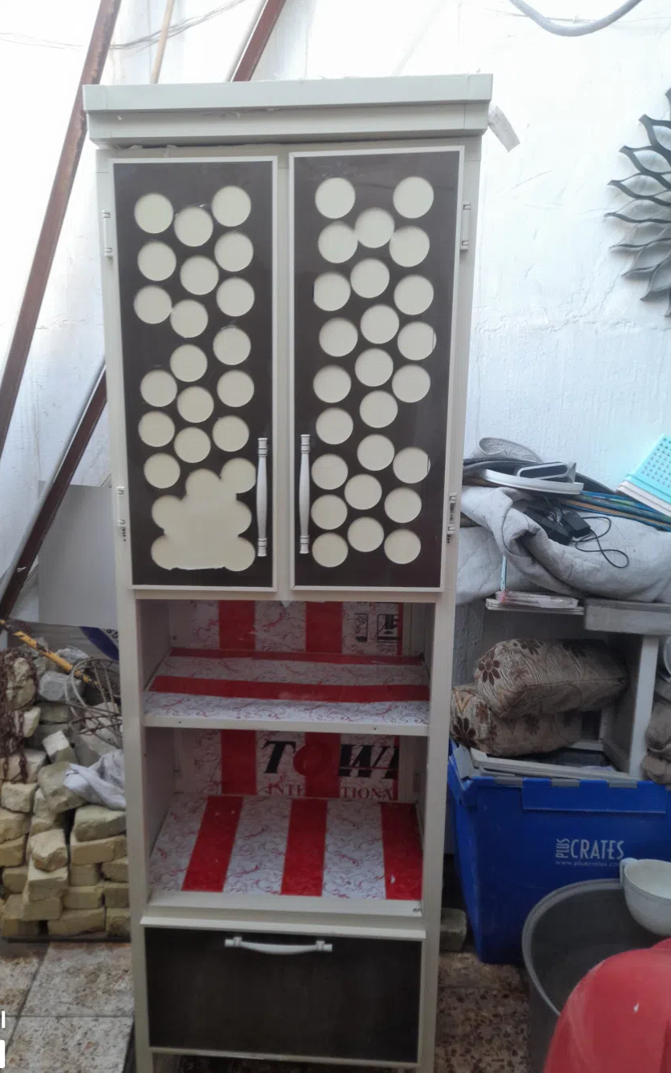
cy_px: 541
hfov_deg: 45.8
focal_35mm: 27
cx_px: 280
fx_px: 790
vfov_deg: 68.4
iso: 80
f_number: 2
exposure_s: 1/50
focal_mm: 4.6
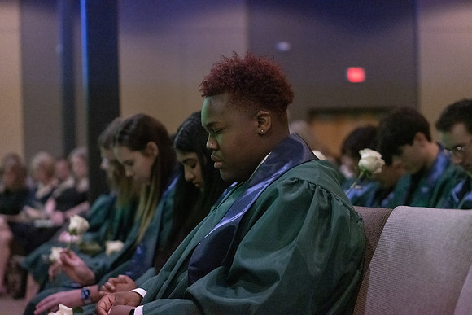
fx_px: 918
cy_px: 158
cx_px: 236
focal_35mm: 70
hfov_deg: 28.8
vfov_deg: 19.5
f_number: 2.8
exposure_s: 1/320
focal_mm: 70
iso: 20000
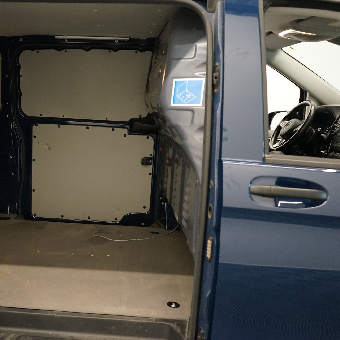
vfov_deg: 43.9
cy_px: 172
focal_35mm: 38
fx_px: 422
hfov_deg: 42.3
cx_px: 80
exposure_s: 1/160
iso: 4000
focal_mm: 29
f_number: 3.5
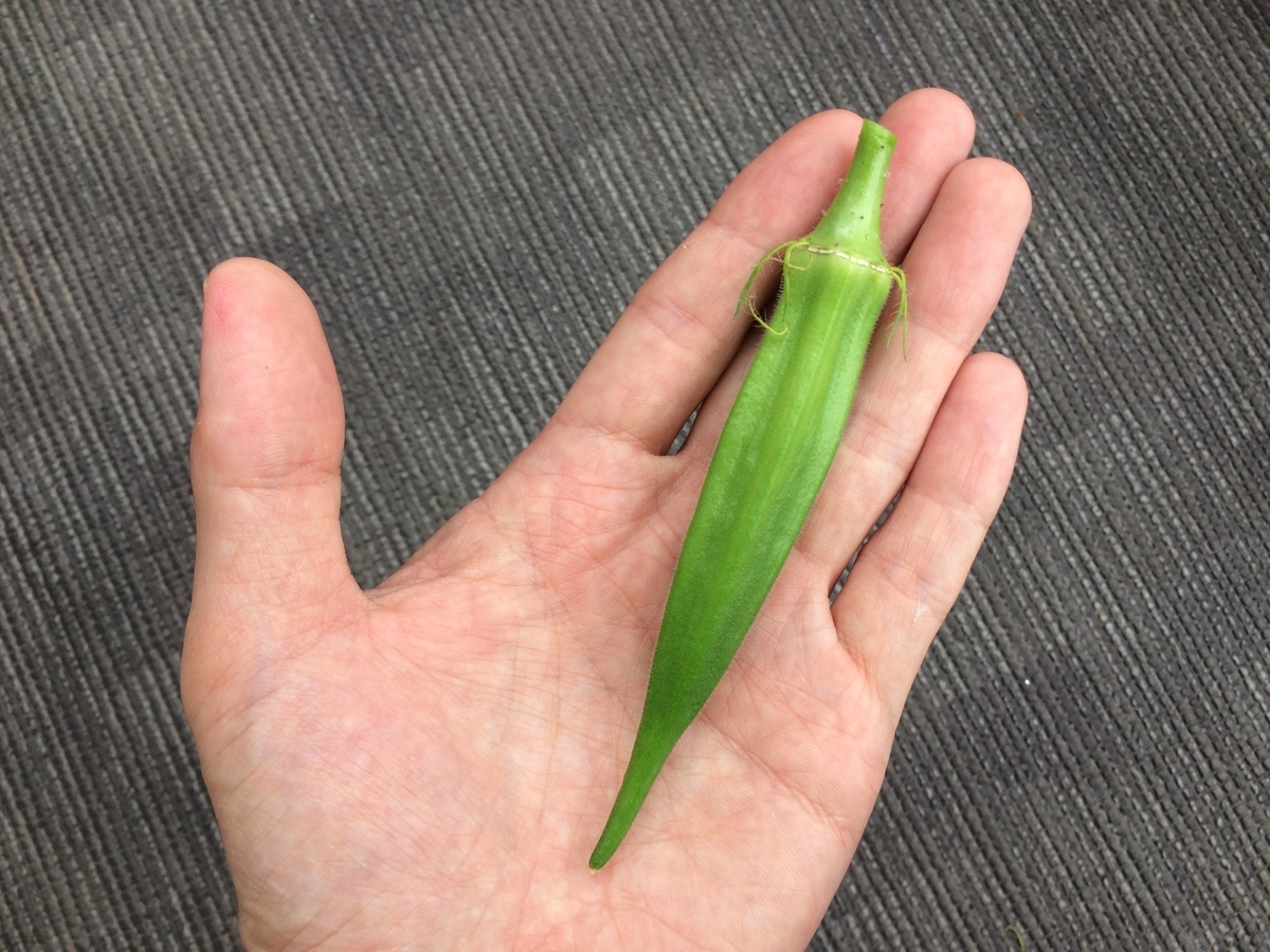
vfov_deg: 48.2
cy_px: 476
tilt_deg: -83.4
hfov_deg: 61.7
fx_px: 1064
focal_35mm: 29
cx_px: 635
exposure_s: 1/60
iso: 40
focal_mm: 4.15
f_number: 2.2
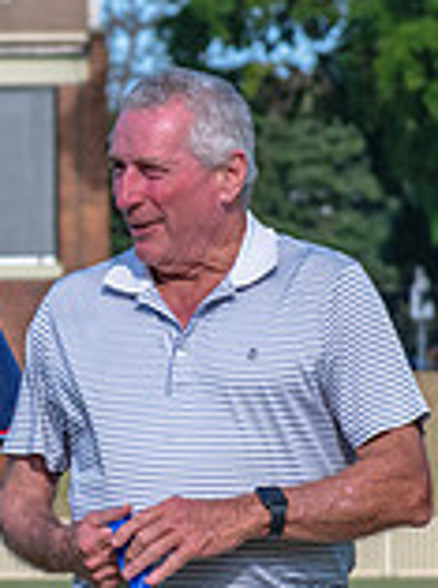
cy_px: 732
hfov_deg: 3.0
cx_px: -108
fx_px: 8487
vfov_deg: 4.0
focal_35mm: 501
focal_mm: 105
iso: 640
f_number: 6.3
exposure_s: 1/2000
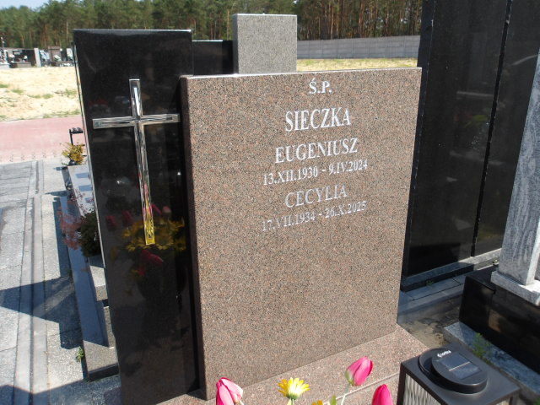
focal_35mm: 27
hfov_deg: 65.3
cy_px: 202
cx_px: 270
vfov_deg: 51.4
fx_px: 421
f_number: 3
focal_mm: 4.9
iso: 100
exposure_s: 1/883
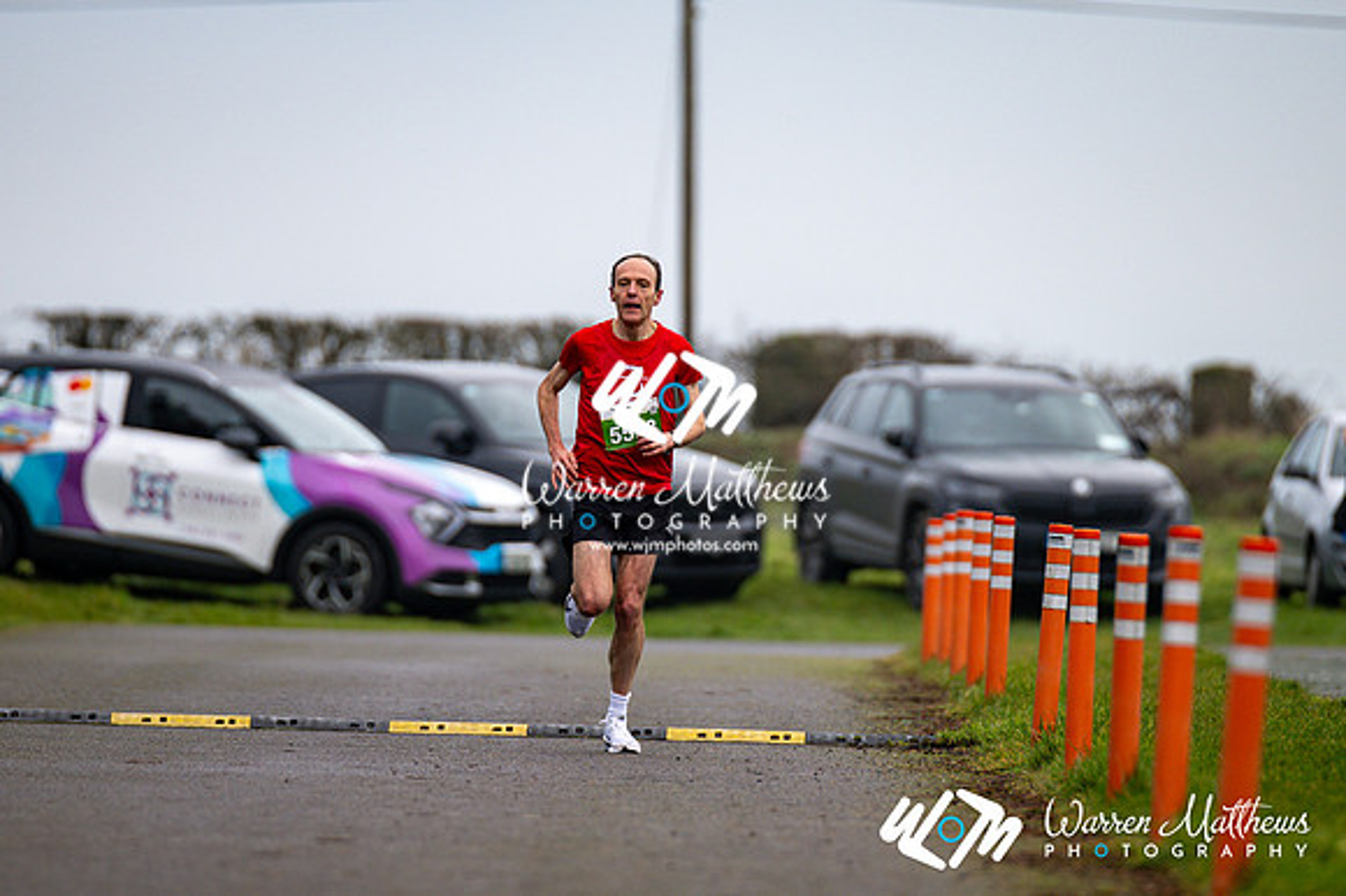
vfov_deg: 3.1
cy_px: 448
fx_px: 16815
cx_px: 673
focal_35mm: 450
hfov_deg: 4.6
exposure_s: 1/1600
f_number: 2.8
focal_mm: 300
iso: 250
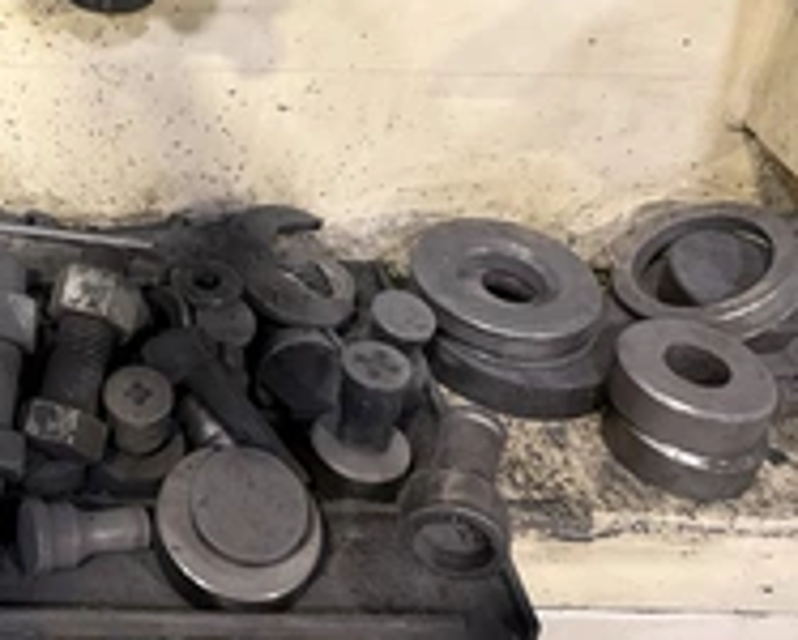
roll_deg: -0.5
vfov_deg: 29.0
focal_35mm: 50
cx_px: -13
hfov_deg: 33.8
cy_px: 55
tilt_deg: -29.7
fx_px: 1182
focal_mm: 6.76
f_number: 1.78
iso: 640
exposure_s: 1/40
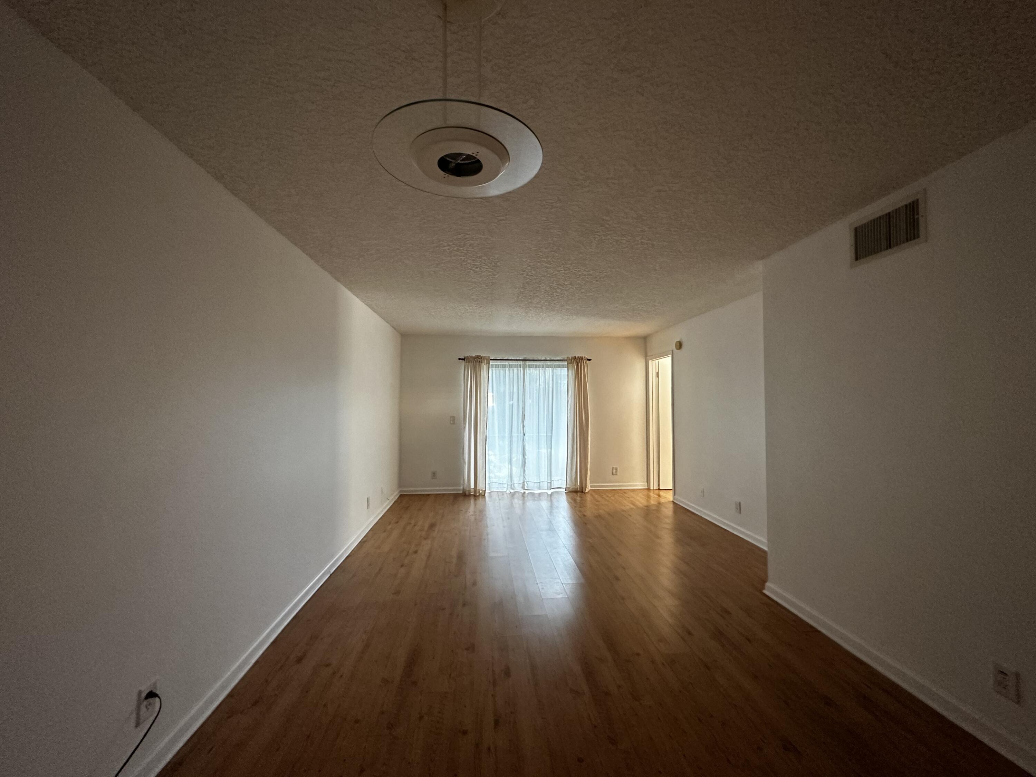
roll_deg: +0.2
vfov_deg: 85.7
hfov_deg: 102.1
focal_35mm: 14
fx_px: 419
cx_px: 518
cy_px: 388
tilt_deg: +1.3
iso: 400
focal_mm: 2.22
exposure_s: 1/60
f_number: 2.2
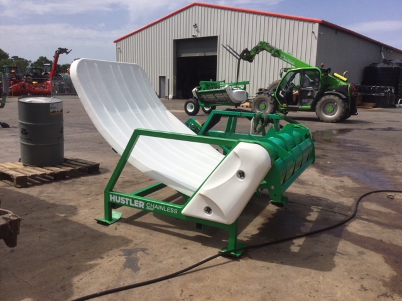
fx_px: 360
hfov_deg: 58.4
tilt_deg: -11.1
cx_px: 201
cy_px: 150
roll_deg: -3.8
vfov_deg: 45.4
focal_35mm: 31
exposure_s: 1/2331
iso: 25
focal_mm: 3.3
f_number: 2.4
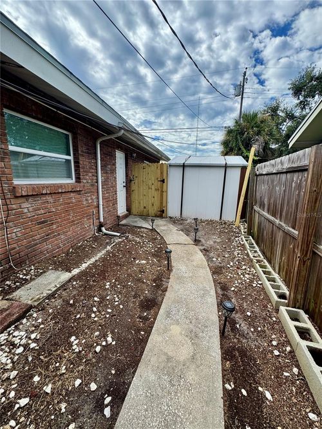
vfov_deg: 102.1
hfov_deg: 85.7
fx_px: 174
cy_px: 214
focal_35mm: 14
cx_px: 161
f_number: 2.2
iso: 50
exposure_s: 1/1006
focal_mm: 2.22
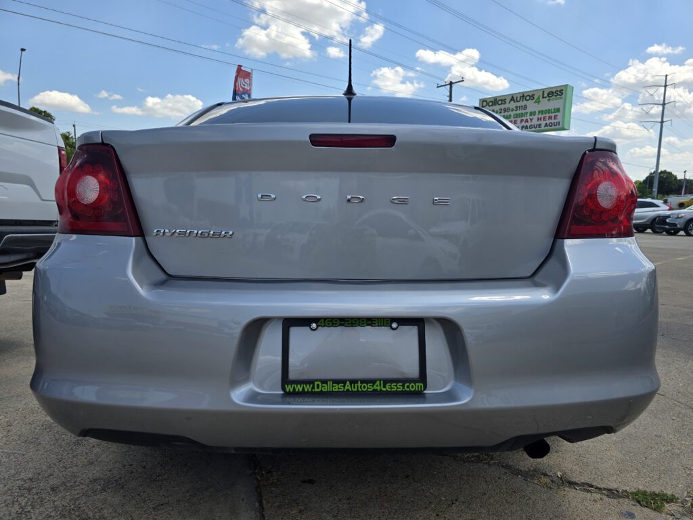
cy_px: 260
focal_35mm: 23
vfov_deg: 58.9
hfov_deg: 73.9
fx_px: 460
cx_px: 346
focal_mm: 6.3
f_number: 1.7
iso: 12
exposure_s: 1/629
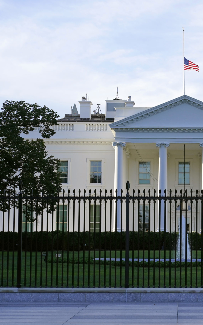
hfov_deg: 12.0
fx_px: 956
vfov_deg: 19.3
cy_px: 162
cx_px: 185
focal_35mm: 108
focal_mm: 70
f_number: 7.1
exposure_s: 1/800
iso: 640
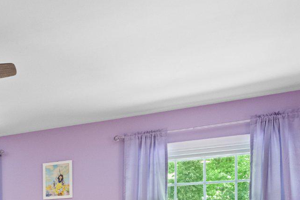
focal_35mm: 45
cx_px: -32
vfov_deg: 26.7
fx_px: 375
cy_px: 236
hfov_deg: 36.7
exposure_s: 1/10
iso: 1600
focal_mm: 14
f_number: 6.3
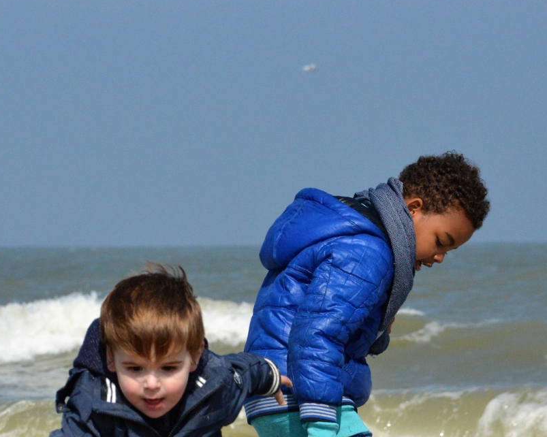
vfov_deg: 4.7
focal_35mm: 331
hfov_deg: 5.8
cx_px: 202
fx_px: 5358
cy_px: 398
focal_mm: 105
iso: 800
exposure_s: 1/4000
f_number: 9
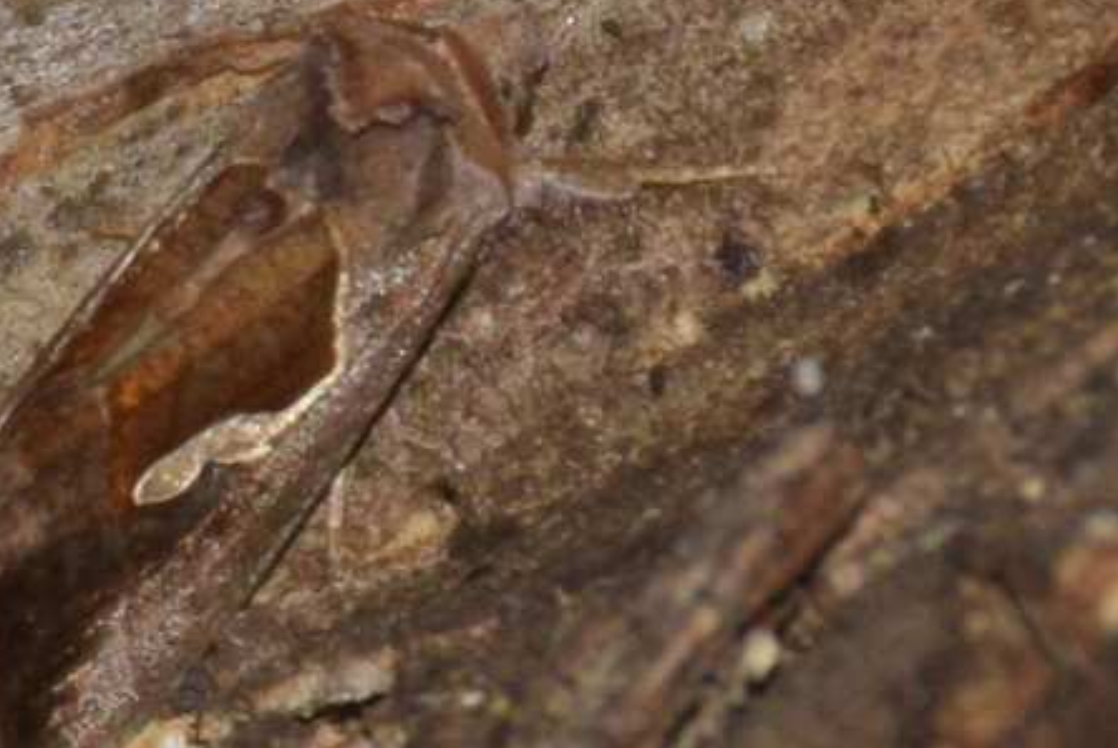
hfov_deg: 4.5
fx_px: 14082
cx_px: 336
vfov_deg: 3.0
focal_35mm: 453
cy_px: 468
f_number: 5.6
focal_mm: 140
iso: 320
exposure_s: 1/60
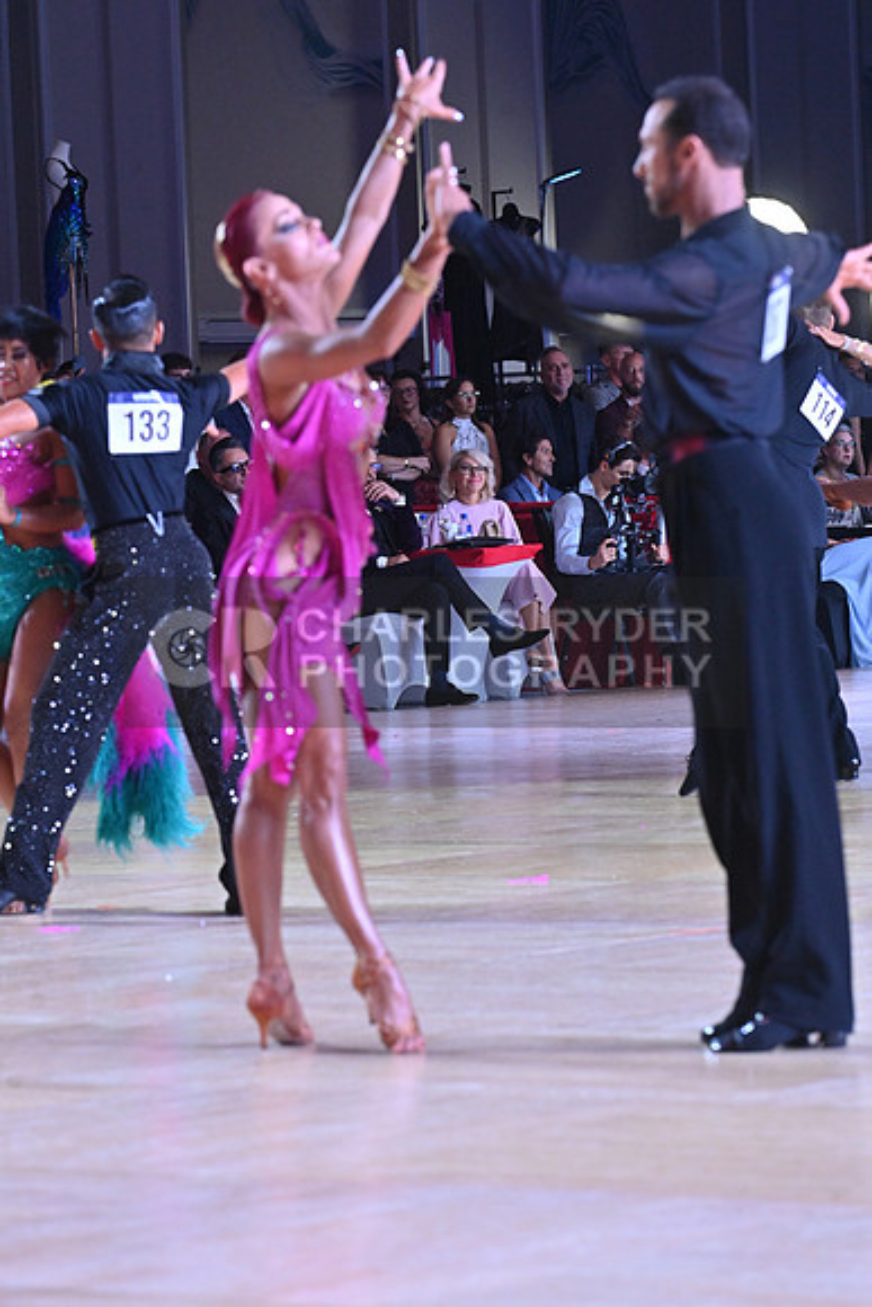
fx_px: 6354
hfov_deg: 7.9
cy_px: 654
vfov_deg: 11.7
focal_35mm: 175
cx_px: 436
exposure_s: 1/400
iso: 4000
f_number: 7.1
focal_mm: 175
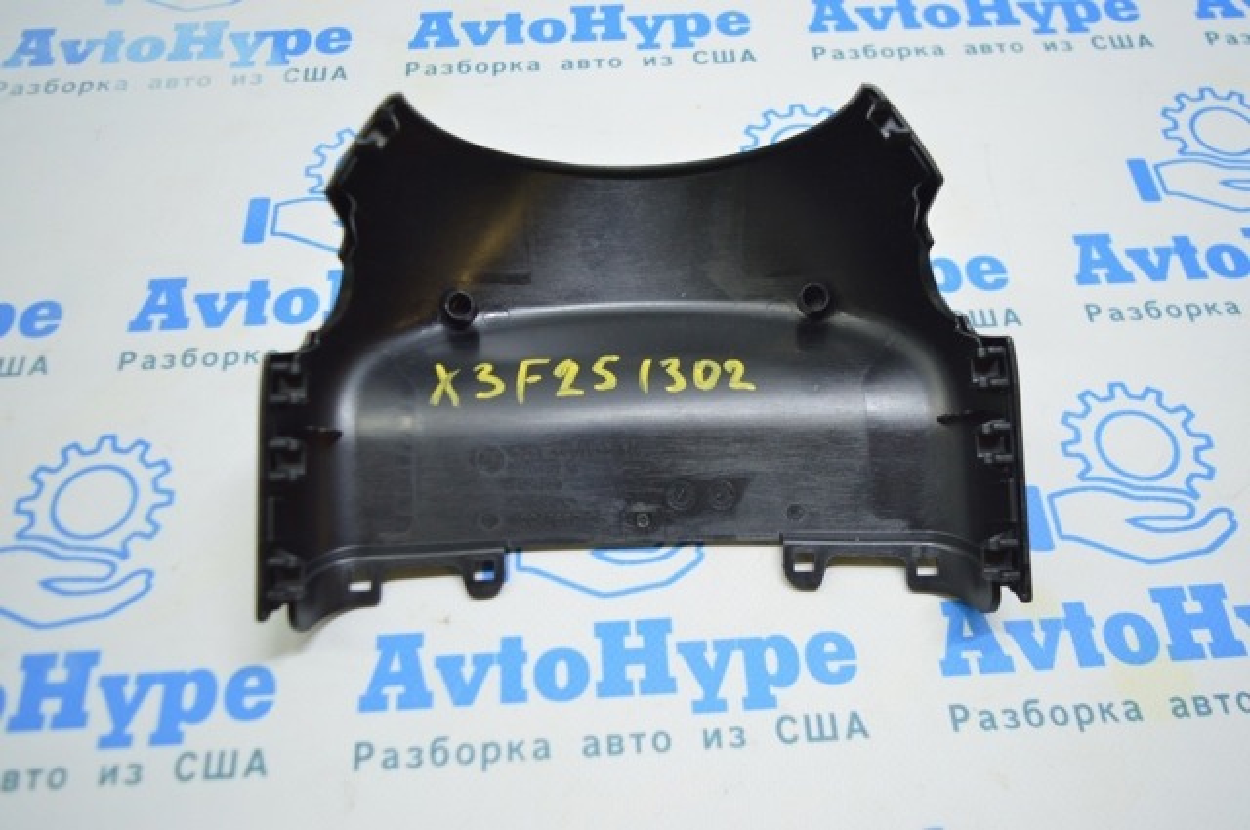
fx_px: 1144
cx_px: 625
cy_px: 415
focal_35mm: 33
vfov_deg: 39.9
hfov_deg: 57.3
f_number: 3.8
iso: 400
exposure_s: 1/50
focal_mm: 22
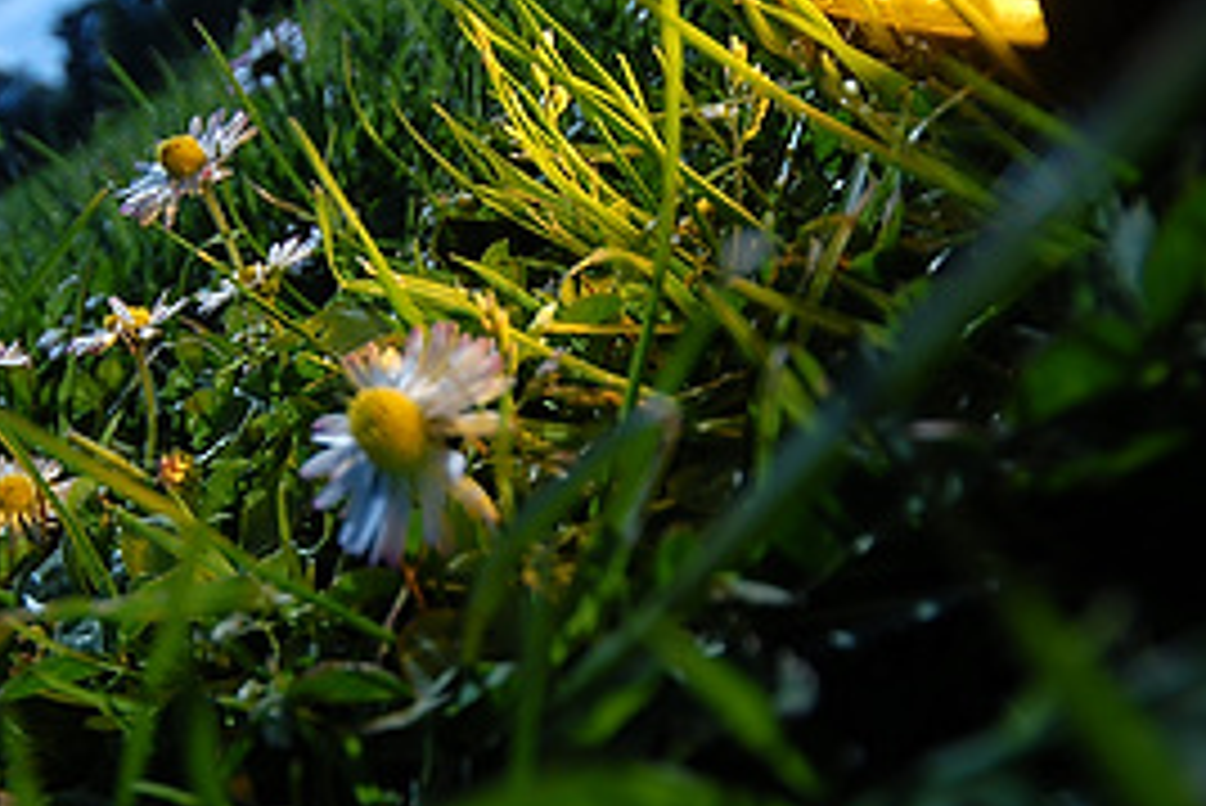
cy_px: 475
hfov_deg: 64.2
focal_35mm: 28
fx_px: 938
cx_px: 432
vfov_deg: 46.2
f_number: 4
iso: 100
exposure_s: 1/2000
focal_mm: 10
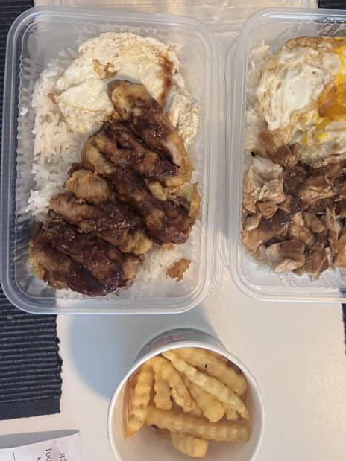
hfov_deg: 33.3
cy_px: 152
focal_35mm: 43
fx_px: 573
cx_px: 225
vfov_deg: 43.2
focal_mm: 5.7
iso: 320
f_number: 1.5
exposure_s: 1/50
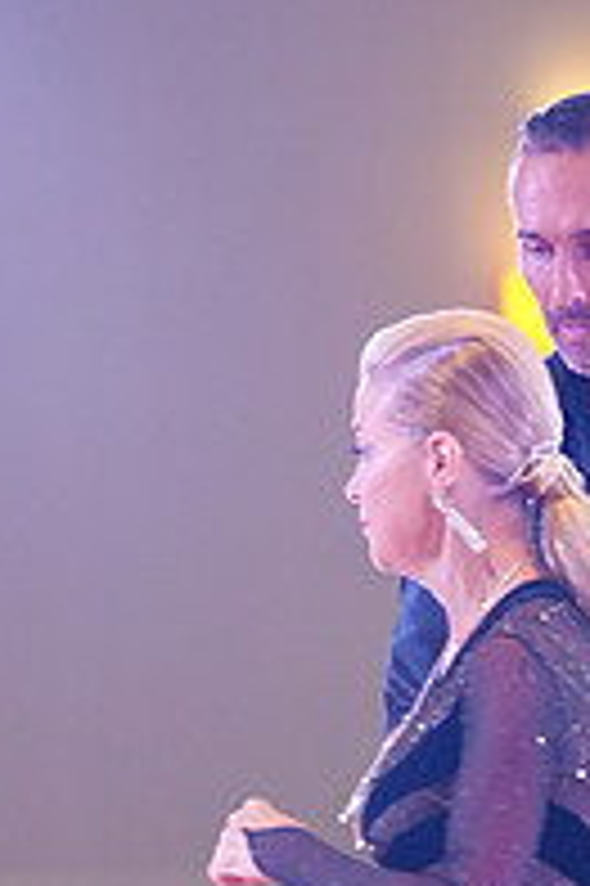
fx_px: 9505
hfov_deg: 3.6
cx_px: 615
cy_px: 1138
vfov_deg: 5.3
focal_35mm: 386
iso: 5000
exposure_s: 1/320
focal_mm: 131
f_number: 2.8
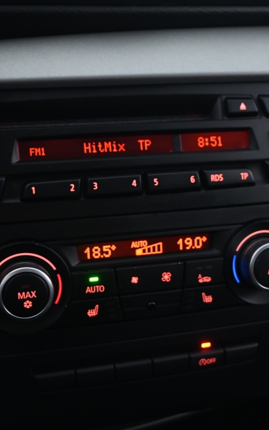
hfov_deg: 25.9
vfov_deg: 40.5
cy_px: 209
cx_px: 143
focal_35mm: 50
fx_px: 584
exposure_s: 1/6
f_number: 4
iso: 1000
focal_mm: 21
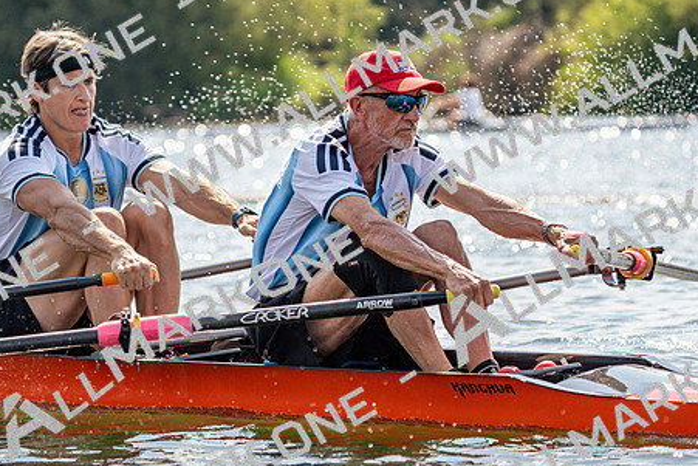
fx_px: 4984
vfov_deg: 5.4
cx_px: 317
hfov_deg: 8.0
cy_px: 221
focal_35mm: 257
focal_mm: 200
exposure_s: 1/1600
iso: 250
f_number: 5.6
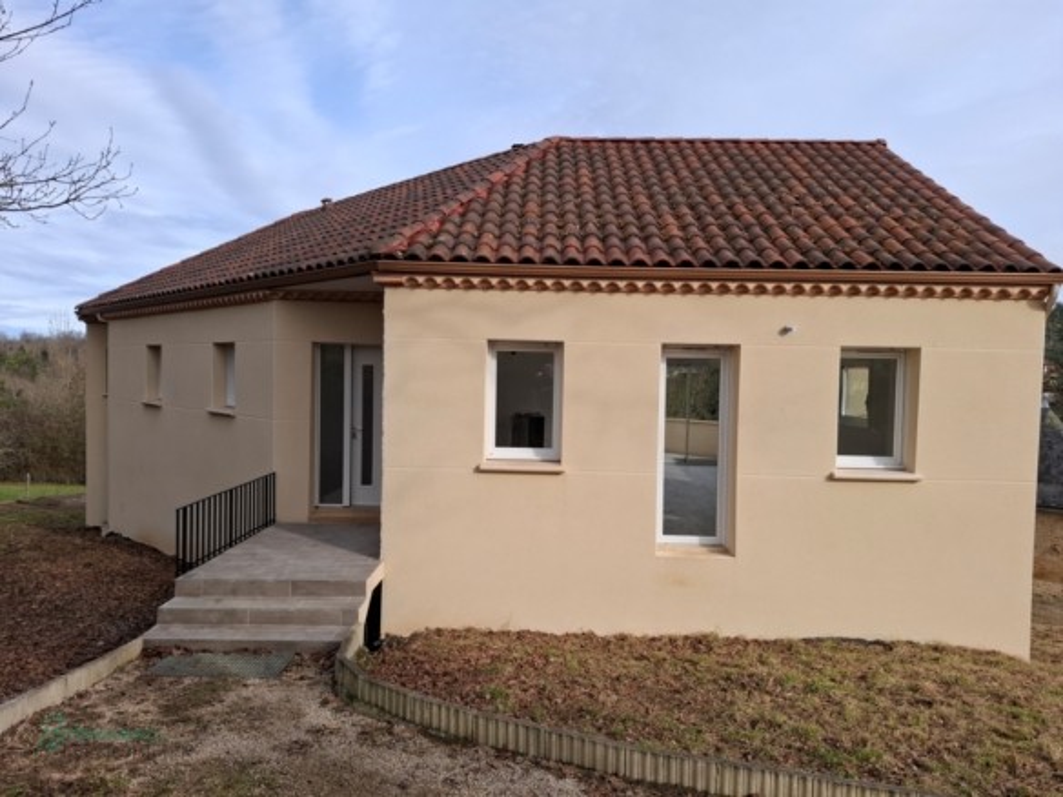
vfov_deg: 58.9
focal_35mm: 23
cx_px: 532
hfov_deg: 73.9
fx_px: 706
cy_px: 398
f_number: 1.8
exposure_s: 1/1088
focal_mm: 5.54
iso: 50
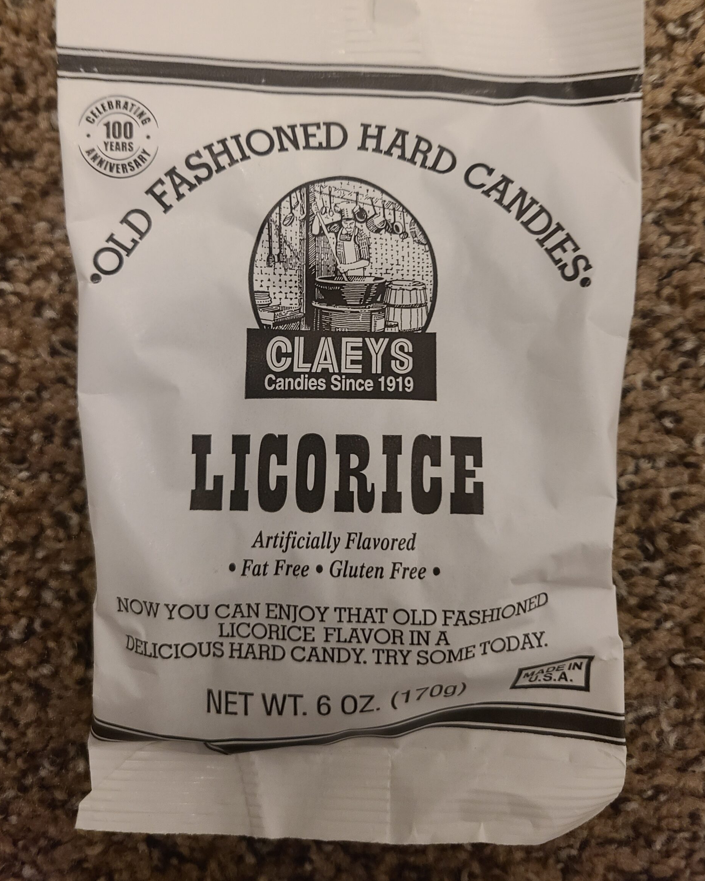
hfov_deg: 51.5
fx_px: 730
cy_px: 404
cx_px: 351
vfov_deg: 62.1
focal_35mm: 28
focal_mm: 5.4
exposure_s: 1/30
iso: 500
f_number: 1.8
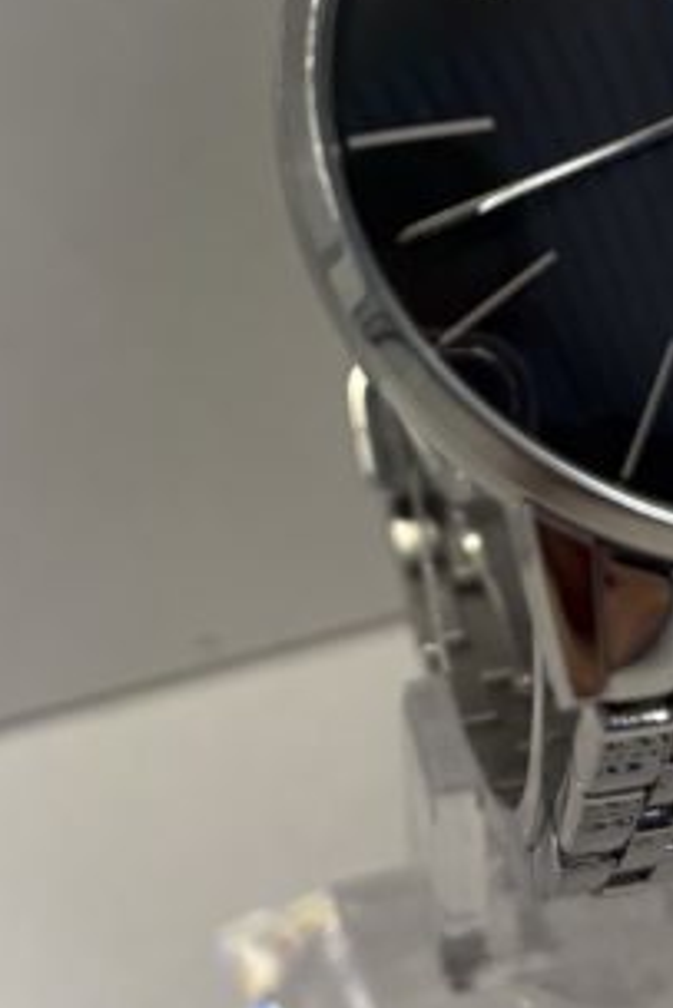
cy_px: 189
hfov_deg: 14.9
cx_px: 577
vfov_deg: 22.1
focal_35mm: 91
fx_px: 2549
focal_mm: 5.96
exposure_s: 1/100
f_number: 1.6
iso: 50
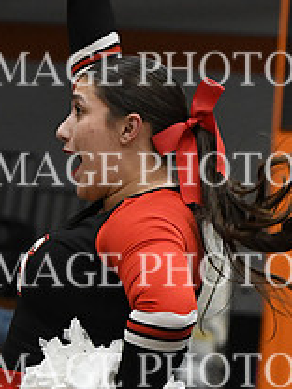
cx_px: 124
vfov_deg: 5.7
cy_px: 421
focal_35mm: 346
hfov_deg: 4.3
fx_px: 3892
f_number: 4
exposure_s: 1/400
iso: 4000
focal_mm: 86
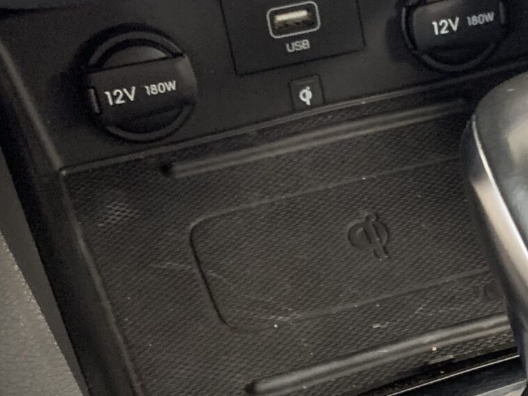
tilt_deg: -57.5
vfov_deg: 16.1
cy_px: 474
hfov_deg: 21.5
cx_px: 519
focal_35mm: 88
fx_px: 1342
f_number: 1.8
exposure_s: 1/30
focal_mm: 4.25
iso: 640
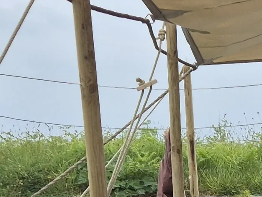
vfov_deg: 9.8
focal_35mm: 147
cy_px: 286
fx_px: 1112
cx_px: 502
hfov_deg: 12.1
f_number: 1.8
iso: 25
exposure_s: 1/708
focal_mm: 5.4
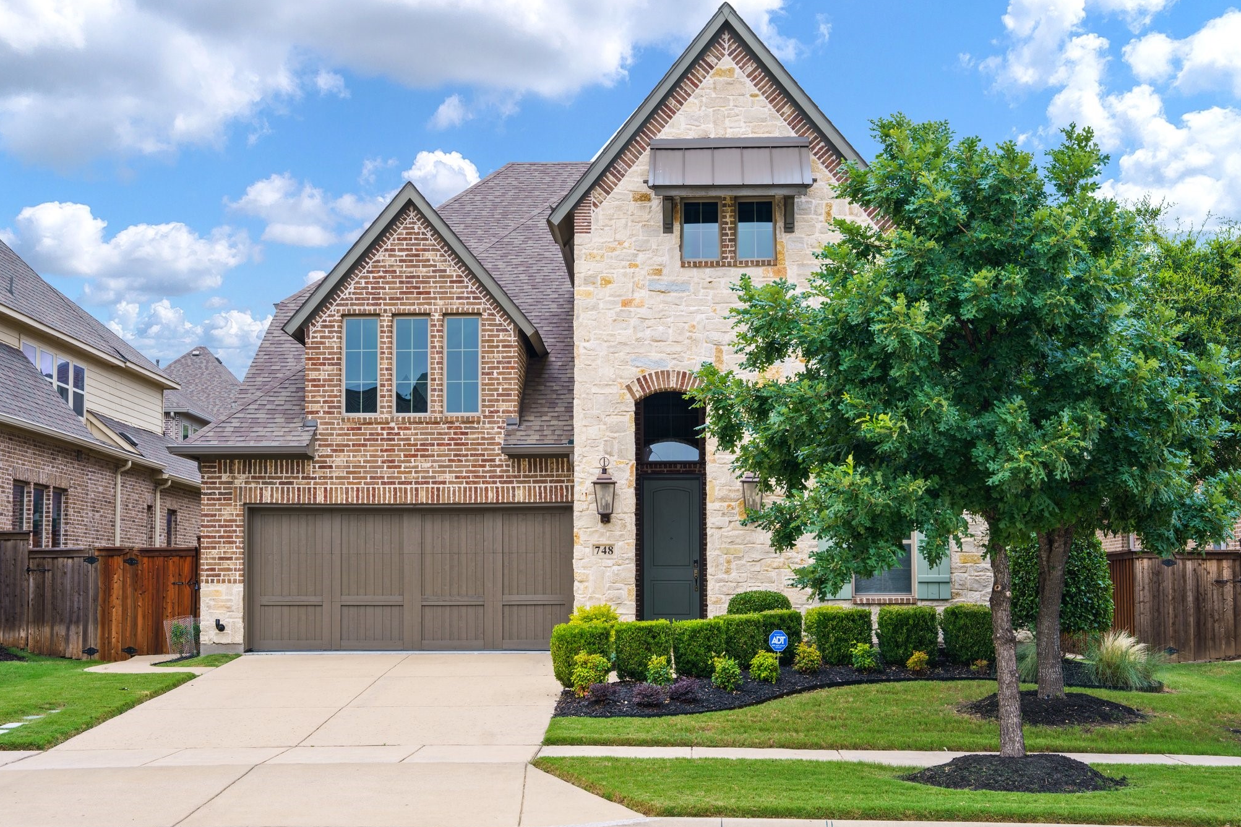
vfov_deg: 27.7
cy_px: 416
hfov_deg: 40.6
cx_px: 627
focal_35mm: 49
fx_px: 1676
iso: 100
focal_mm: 47.6
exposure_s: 1/30
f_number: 6.3
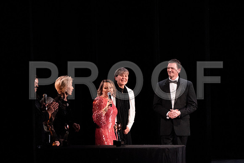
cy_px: 82
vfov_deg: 3.4
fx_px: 2712
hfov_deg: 5.2
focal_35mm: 400
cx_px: 122
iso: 12800
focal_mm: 400
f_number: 6.3
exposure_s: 1/320
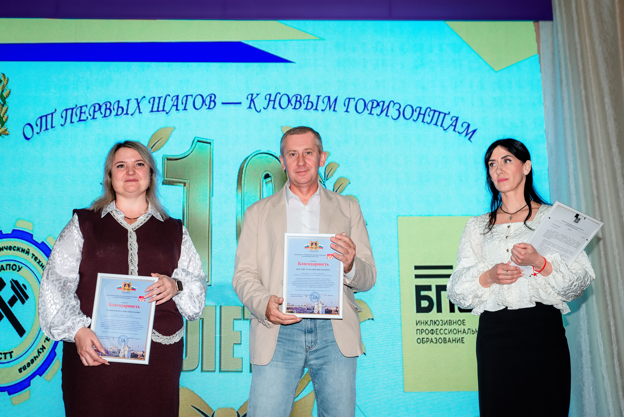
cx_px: 304
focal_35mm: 56
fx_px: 977
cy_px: 172
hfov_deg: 35.4
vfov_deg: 24.0
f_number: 3.5
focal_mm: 48
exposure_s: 1/125
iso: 320
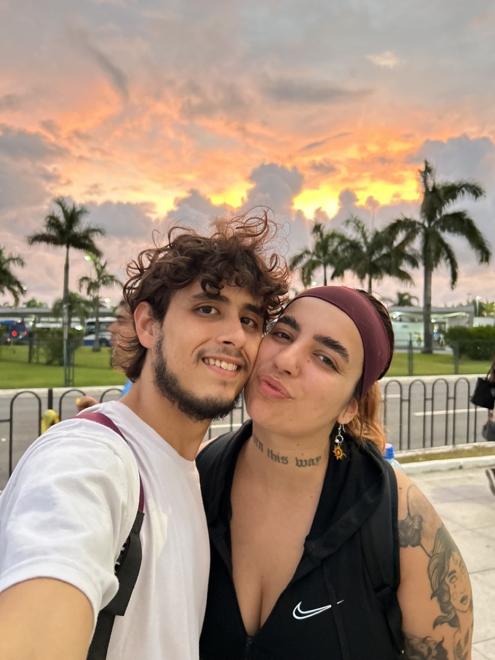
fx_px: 496
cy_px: 330
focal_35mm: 26
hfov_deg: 53.1
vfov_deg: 67.3
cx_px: 248
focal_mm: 5.7
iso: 400
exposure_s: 1/60
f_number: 1.5
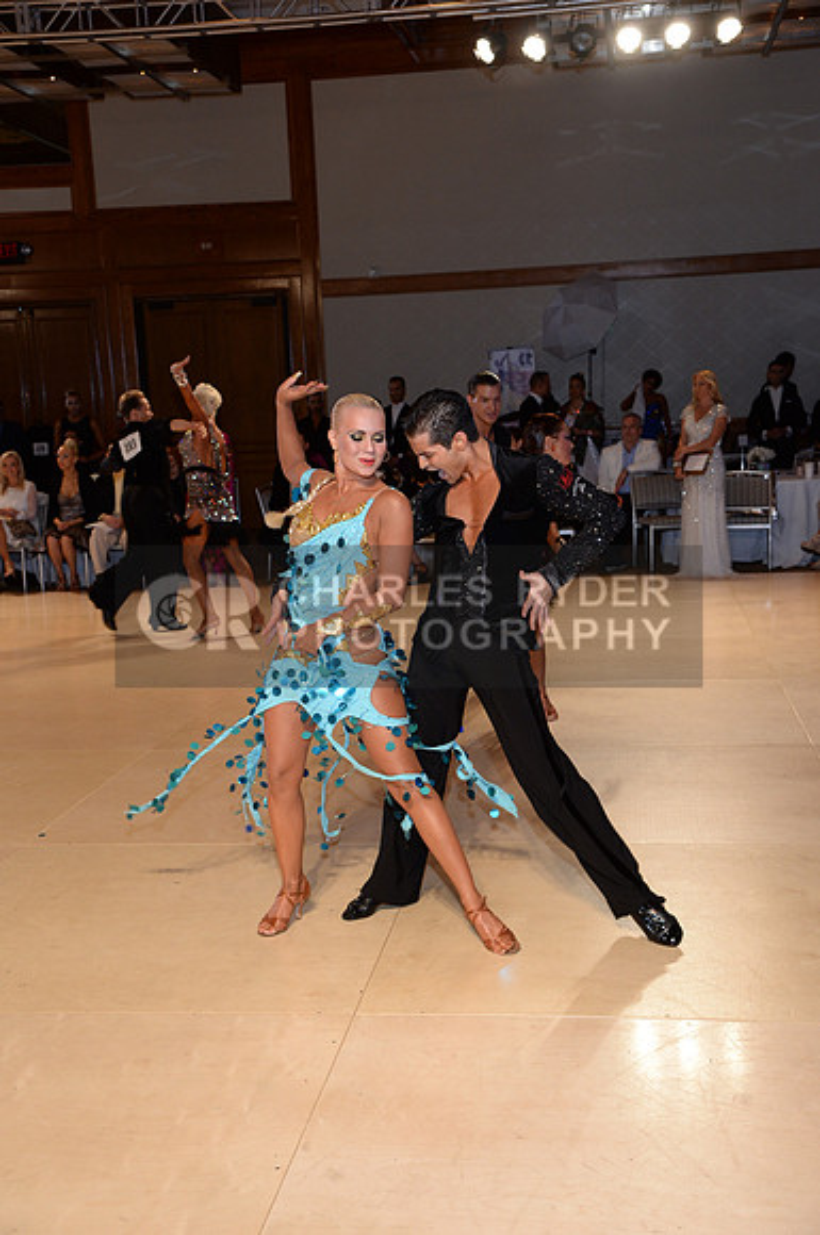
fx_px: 1576
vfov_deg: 42.8
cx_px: 410
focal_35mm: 46
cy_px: 618
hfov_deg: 29.2
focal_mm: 46
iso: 1250
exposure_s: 1/250
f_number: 5.6
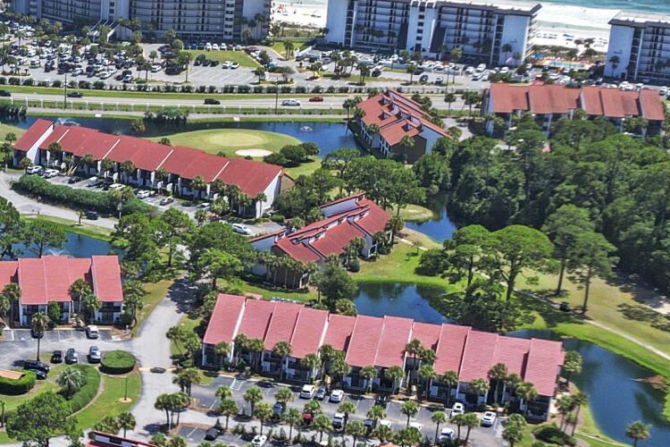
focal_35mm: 88
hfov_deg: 21.8
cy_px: 411
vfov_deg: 15.3
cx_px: -81
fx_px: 1638
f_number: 2.8
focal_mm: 8.38
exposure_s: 1/1600
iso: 100
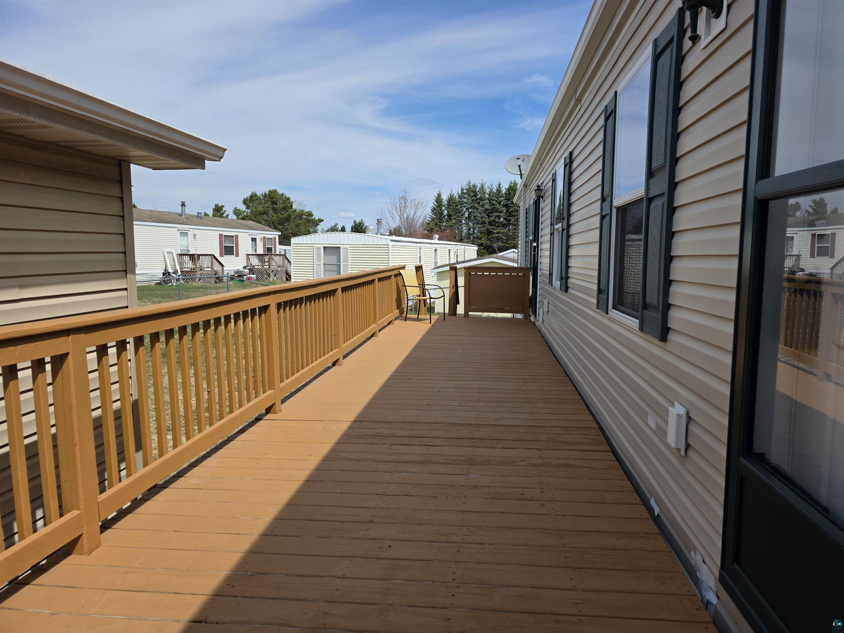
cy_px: 316
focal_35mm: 23
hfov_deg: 73.9
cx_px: 422
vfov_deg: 58.9
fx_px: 561
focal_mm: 6.3
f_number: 1.7
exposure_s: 1/6355
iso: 80
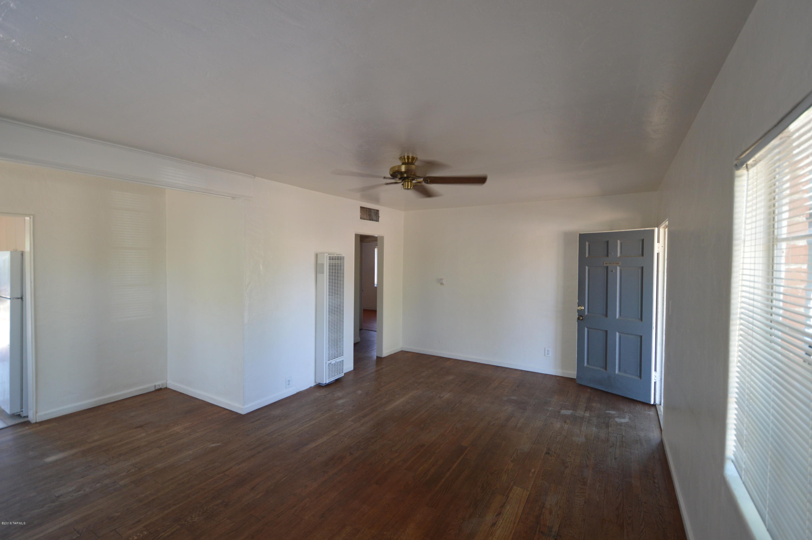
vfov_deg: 77.2
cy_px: 270
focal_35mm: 15
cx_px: 406
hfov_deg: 100.4
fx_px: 338
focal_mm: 10
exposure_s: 1/60
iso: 400
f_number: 3.5
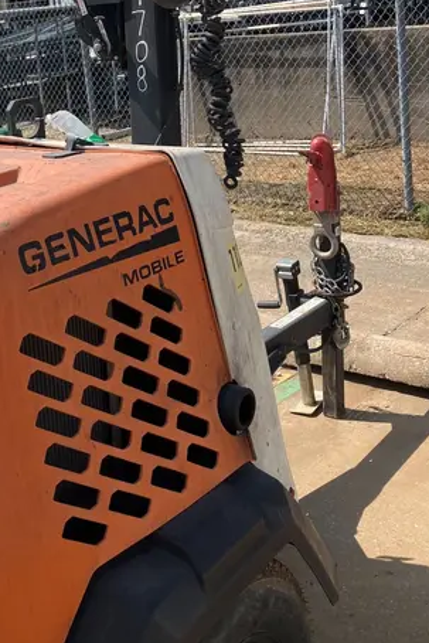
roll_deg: +4.2
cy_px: 128
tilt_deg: -6.6
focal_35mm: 47
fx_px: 839
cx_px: 146
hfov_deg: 28.5
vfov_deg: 40.2
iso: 32
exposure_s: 1/1621
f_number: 1.8
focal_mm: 3.99
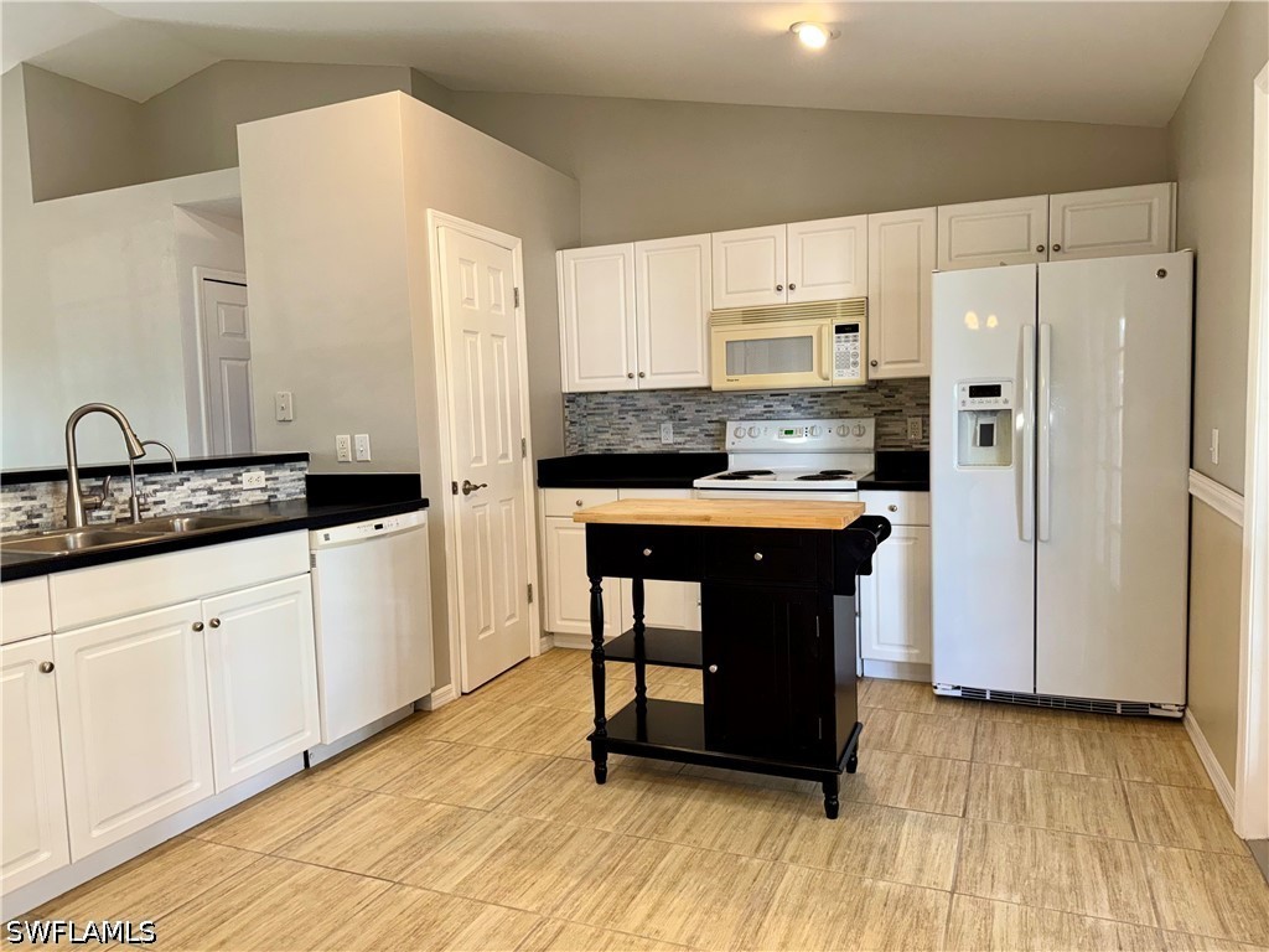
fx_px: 880
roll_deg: +1.6
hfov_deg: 71.6
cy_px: 476
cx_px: 634
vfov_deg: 56.8
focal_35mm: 24
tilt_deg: -4.8
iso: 125
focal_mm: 6.76
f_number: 1.78
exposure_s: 1/120
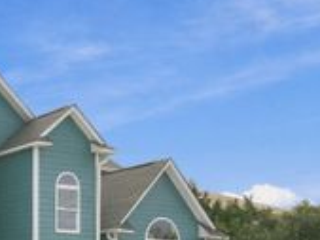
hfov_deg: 23.7
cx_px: -110
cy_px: 280
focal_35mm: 71
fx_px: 657
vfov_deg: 19.6
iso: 150
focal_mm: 12.3
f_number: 2.8
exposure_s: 1/1000
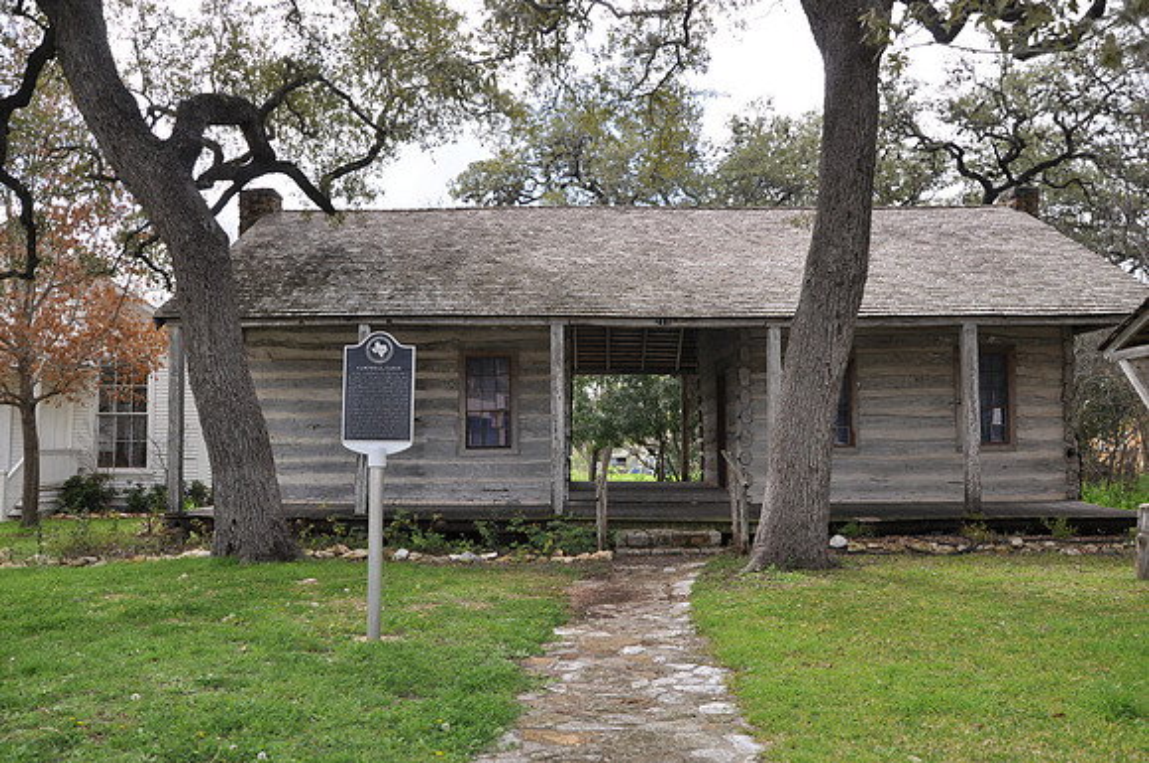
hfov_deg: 59.6
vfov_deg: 41.6
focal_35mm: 32
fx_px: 1004
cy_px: 382
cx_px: 574
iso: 200
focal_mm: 21
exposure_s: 1/200
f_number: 8
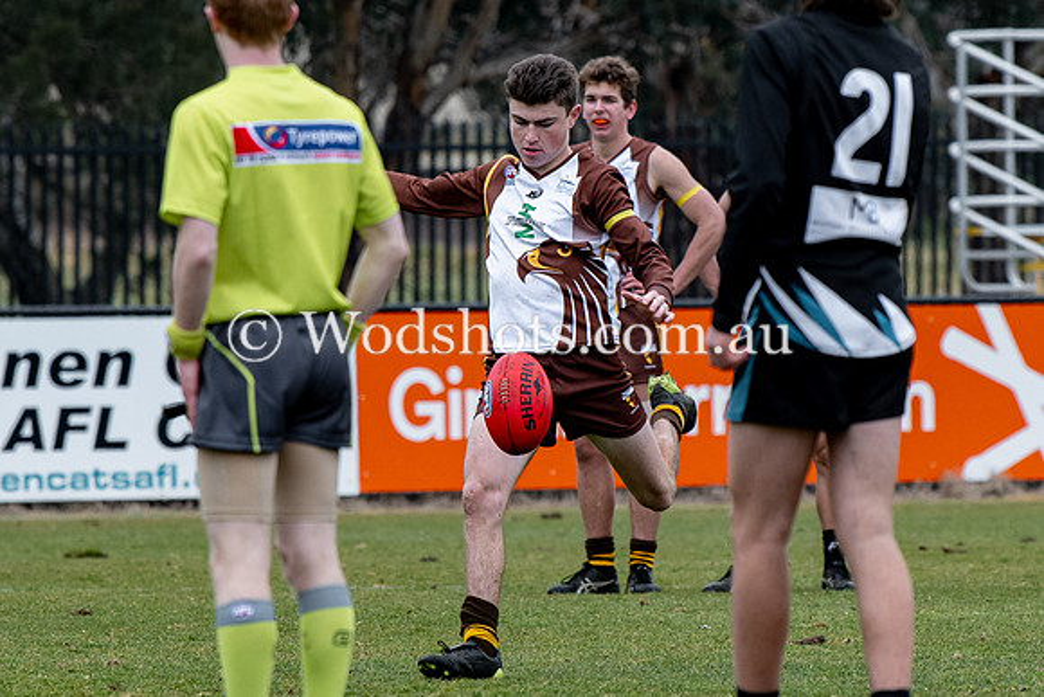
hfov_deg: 2.7
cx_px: 509
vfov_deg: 1.8
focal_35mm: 758
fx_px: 21981
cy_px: 271
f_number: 4
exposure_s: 1/800
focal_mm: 200
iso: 320
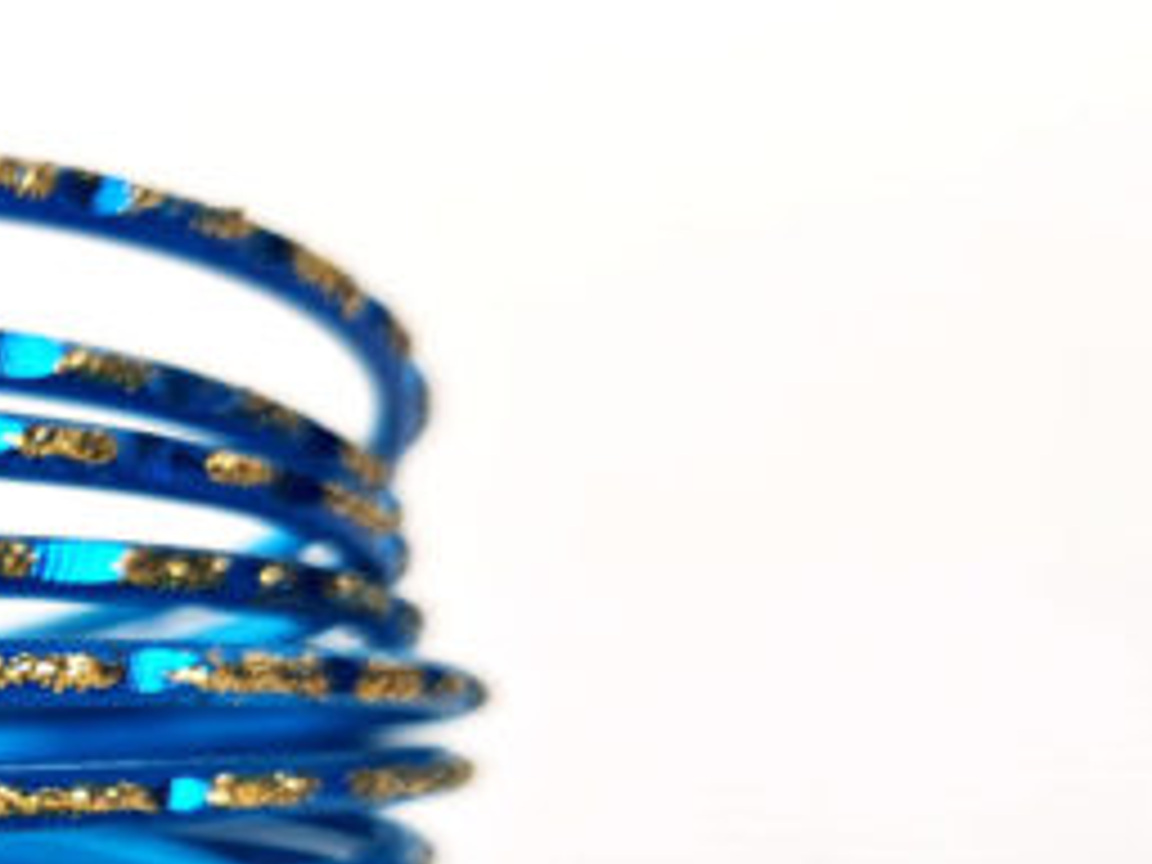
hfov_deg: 23.7
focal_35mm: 71
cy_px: 808
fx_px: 2363
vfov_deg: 20.2
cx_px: -396
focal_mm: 5.4
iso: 50
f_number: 1.8
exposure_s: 1/321
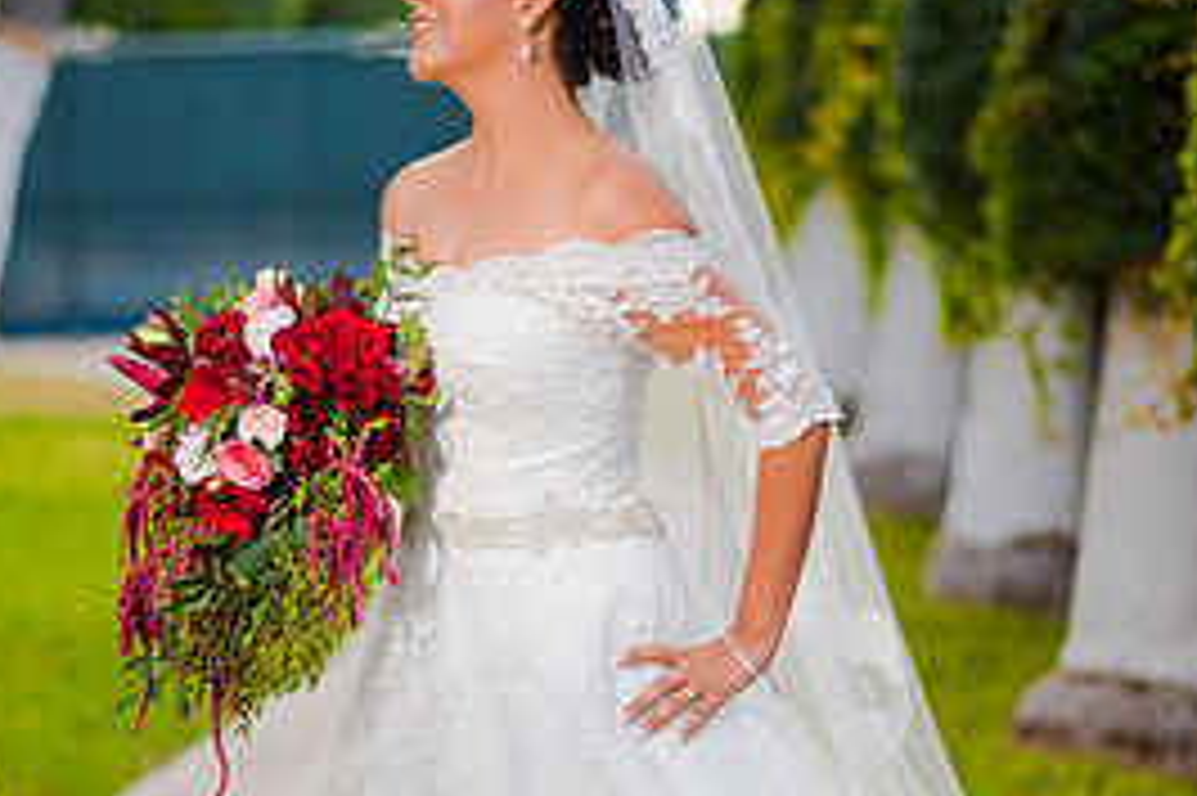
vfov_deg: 9.5
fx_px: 4785
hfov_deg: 14.3
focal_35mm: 144
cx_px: 572
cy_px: 661
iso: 320
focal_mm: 85
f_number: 1.8
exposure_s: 1/4000
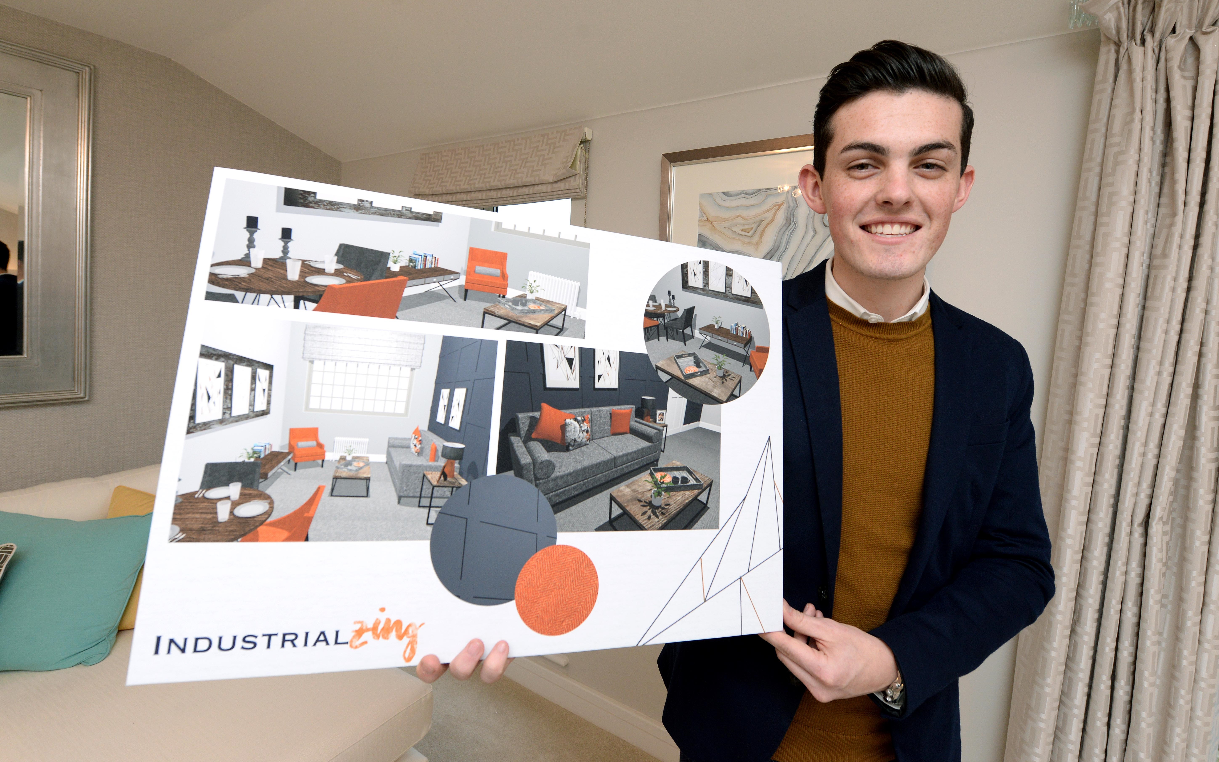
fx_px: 598
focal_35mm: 18
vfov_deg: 64.8
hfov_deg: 91.1
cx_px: 623
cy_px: 340
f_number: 7.1
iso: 1000
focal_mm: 17
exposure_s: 1/80
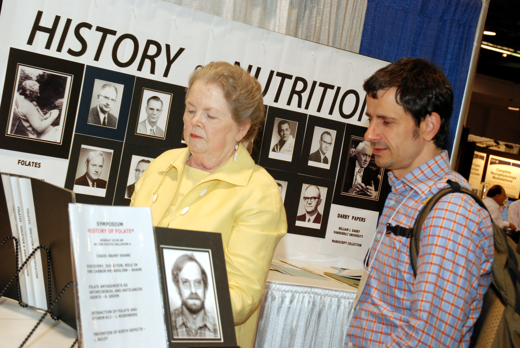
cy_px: 174
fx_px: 1085
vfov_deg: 18.2
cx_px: 260
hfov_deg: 27.0
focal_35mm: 75
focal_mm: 50
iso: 800
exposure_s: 1/100
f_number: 7.1
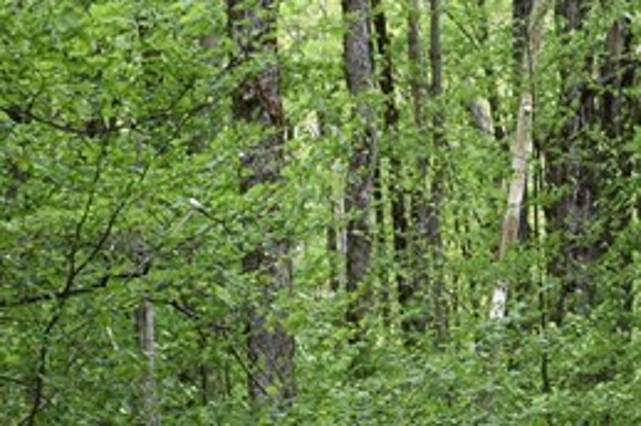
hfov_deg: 13.0
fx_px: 2685
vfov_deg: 8.8
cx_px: 885
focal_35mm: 151
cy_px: 648
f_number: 6.3
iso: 400
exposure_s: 1/160
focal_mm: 24
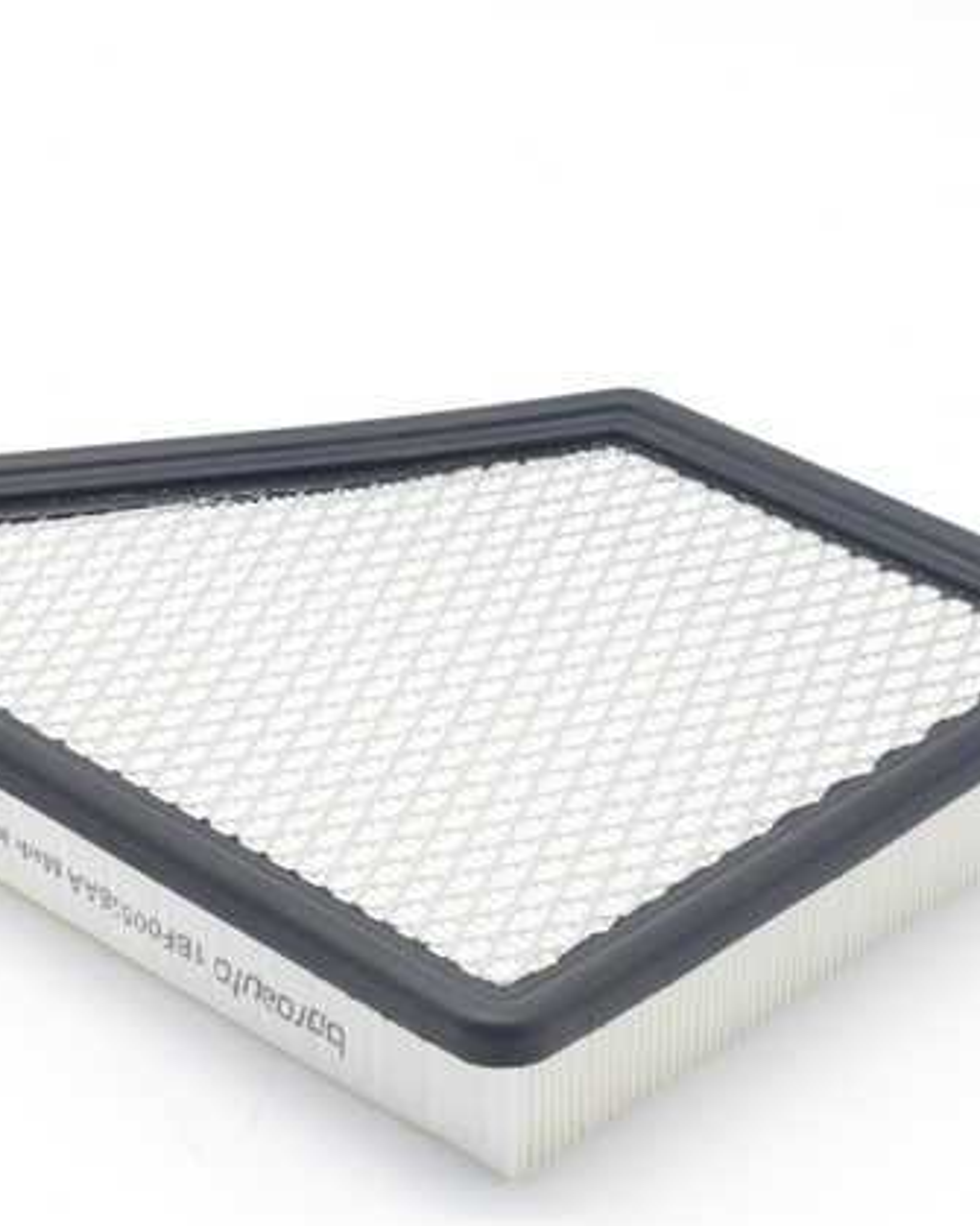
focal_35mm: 112
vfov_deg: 17.1
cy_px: 786
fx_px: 4062
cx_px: 363
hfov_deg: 13.7
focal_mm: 50
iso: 3600
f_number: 13
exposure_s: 1/80
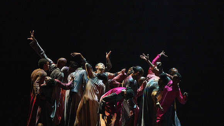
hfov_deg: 6.7
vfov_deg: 3.8
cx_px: 104
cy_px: 59
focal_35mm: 324
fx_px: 1925
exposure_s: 1/250
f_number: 5.6
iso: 6400
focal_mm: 256
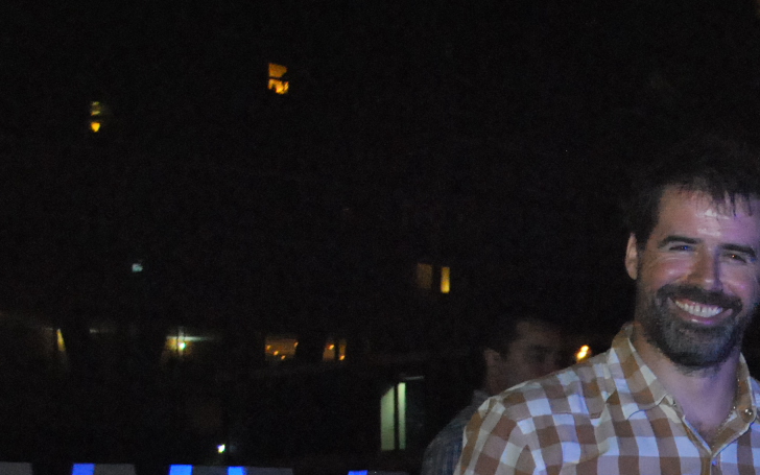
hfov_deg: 17.4
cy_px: 610
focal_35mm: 114
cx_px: 912
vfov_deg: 11.2
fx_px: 2361
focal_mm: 28
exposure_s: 1/80
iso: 1600
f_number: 5.6
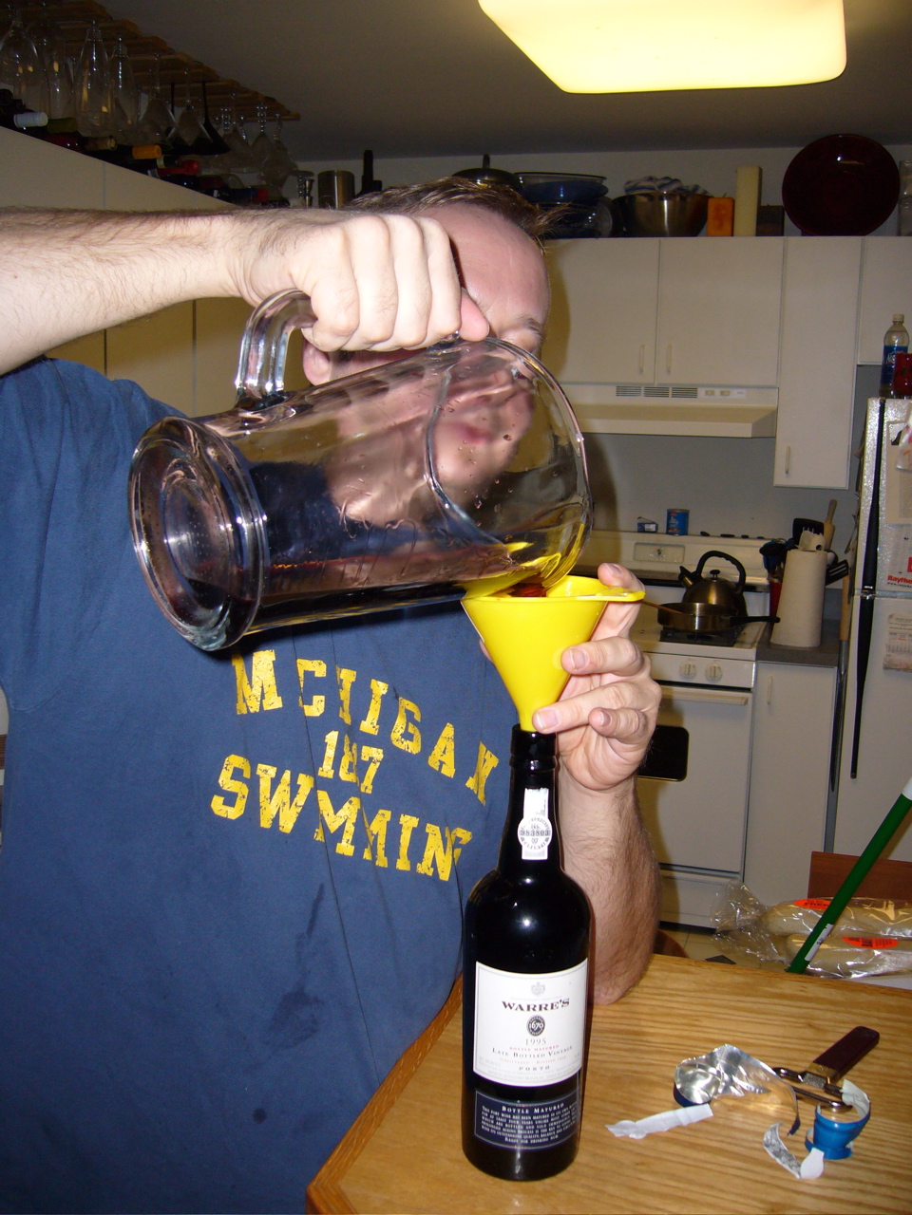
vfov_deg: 52.6
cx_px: 456
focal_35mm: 35
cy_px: 608
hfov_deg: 40.7
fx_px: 1229
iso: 100
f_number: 2.8
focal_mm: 5.8
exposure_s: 1/60
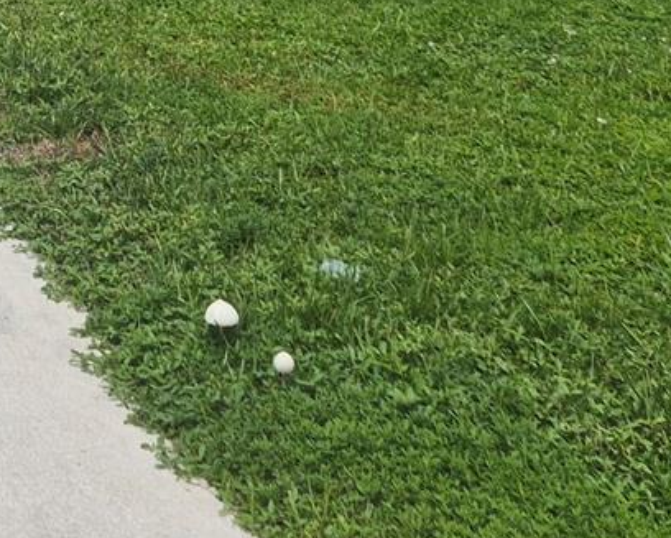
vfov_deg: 15.4
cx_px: -222
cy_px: -392
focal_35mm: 88
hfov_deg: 19.8
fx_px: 1749
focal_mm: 5.4
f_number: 1.8
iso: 64
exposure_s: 1/7696
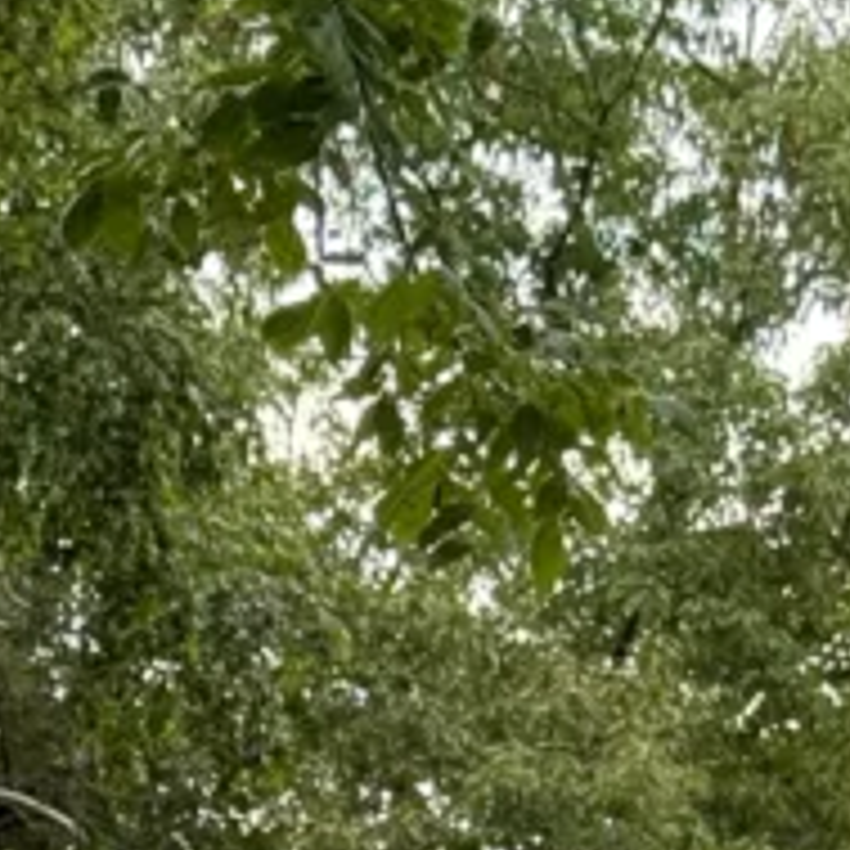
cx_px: 342
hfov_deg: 7.6
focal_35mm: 230
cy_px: 2105
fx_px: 6390
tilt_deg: +3.4
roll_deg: +1.0
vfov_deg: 7.1
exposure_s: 1/296
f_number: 1.78
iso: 80
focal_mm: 6.76
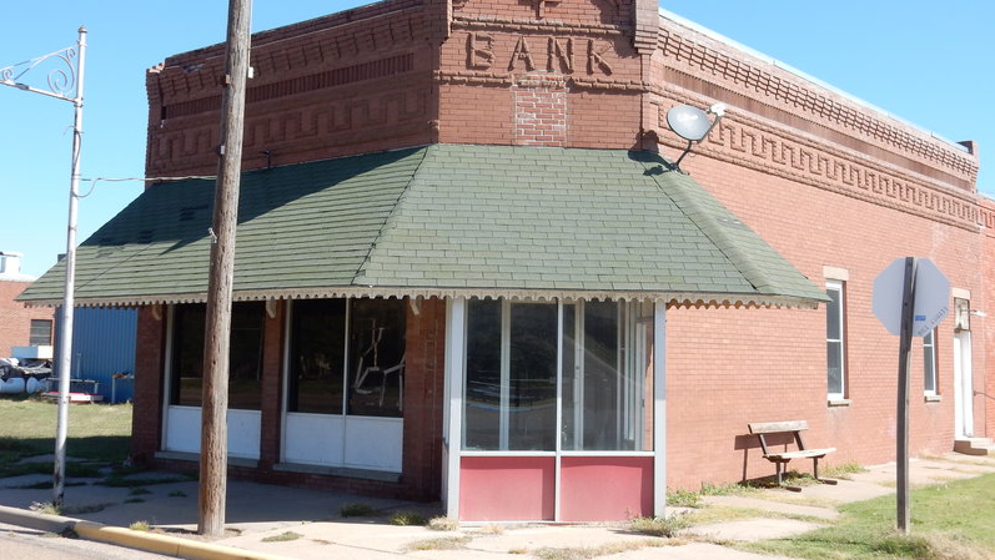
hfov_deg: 43.7
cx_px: 497
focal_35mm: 47
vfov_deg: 25.4
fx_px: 1240
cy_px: 195
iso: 125
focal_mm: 7.6
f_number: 4.2
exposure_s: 1/640
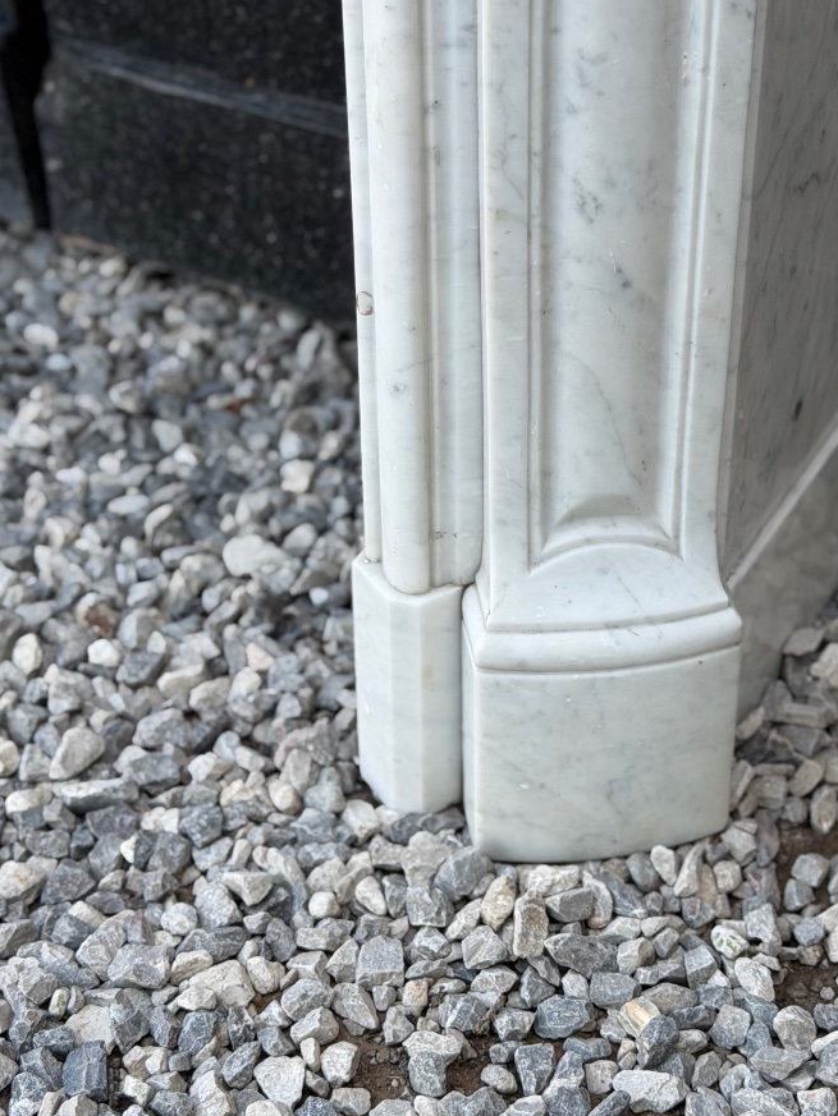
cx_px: 544
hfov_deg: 22.2
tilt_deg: -36.4
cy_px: 524
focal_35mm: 66
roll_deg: +0.3
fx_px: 2130
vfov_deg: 29.4
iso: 64
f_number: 1.78
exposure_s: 1/301
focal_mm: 6.76
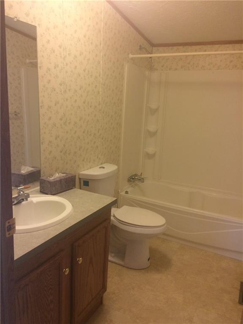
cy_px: 162
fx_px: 271
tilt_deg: -13.1
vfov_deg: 61.7
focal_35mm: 29
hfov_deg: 48.2
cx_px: 122
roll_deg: -2.1
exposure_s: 1/30
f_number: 2.2
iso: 100
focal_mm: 4.15
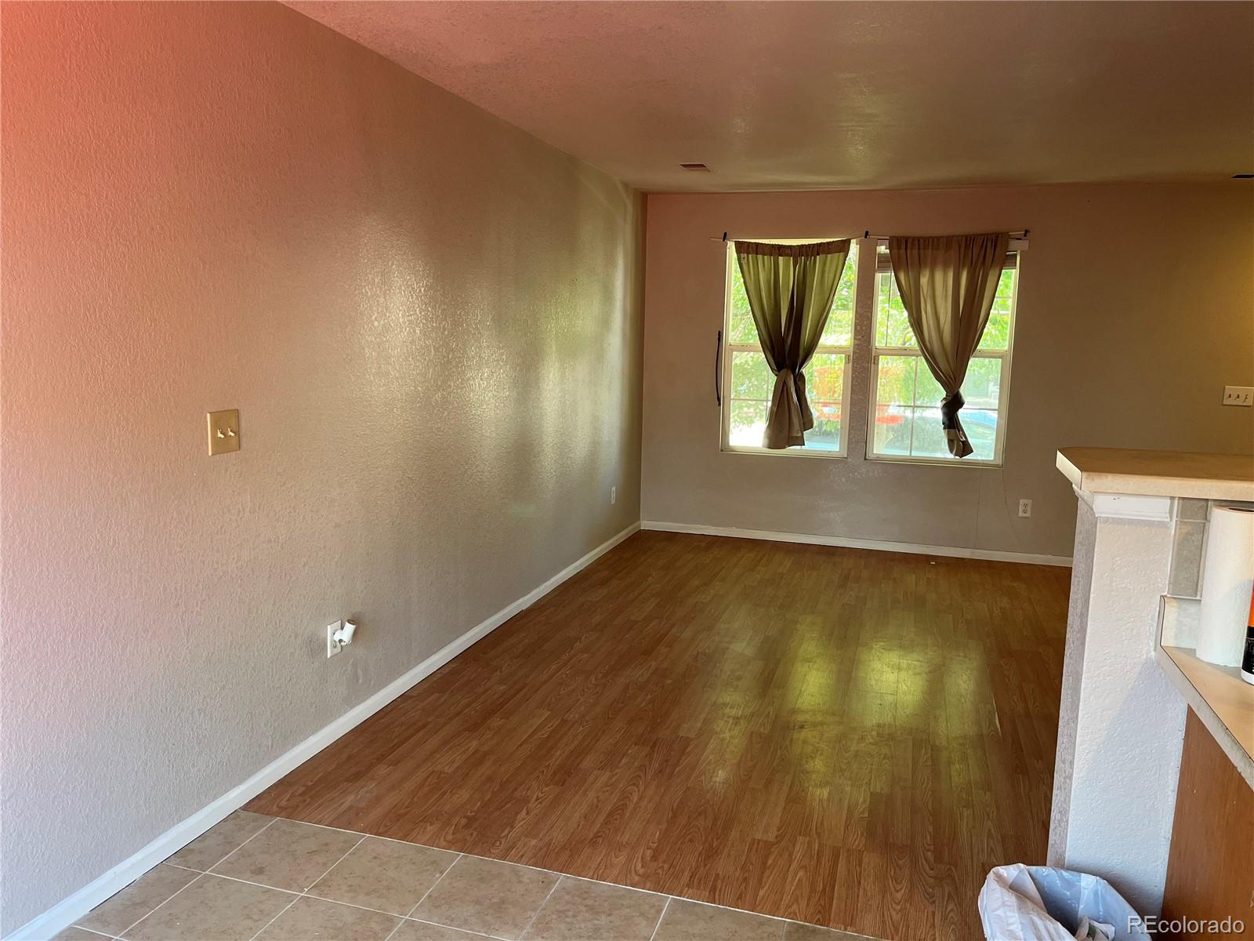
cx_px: 627
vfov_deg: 53.1
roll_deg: -0.7
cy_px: 470
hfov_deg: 67.3
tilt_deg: -8.3
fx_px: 942
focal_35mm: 26
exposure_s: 1/60
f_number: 1.6
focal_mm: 5.1
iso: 125
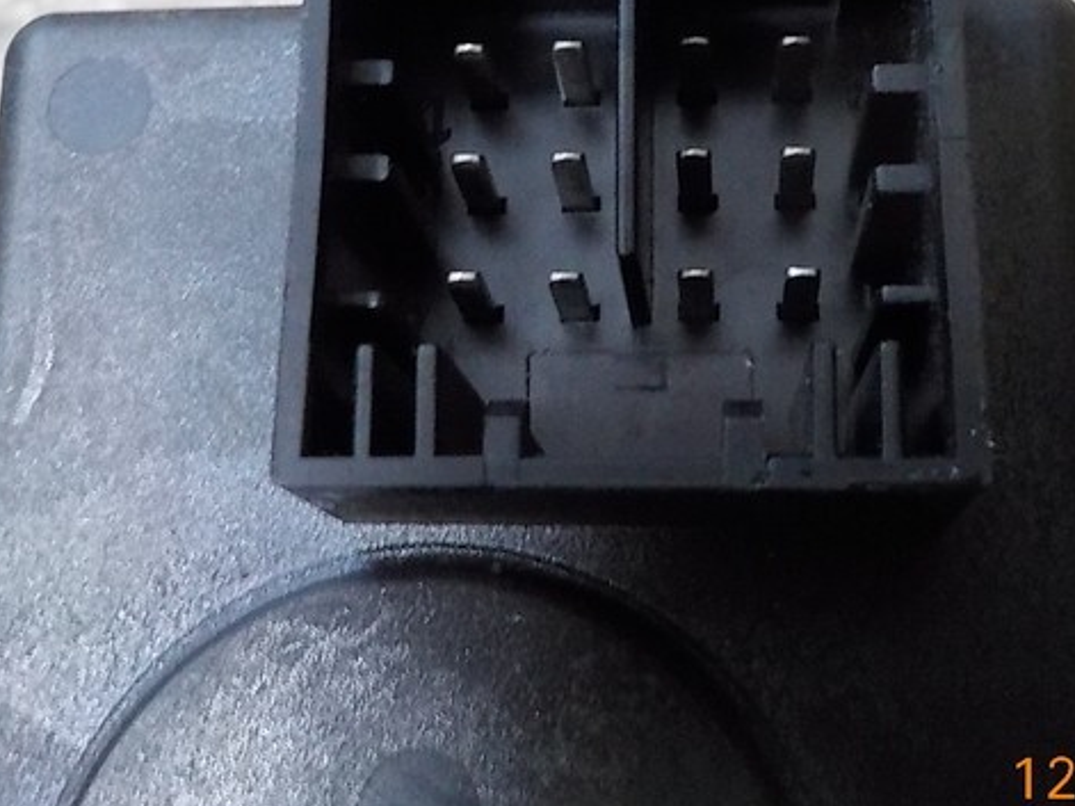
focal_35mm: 51
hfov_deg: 37.5
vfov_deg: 28.3
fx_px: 1583
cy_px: 237
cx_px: 527
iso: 800
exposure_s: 1/13
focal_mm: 4.1
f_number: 3.3
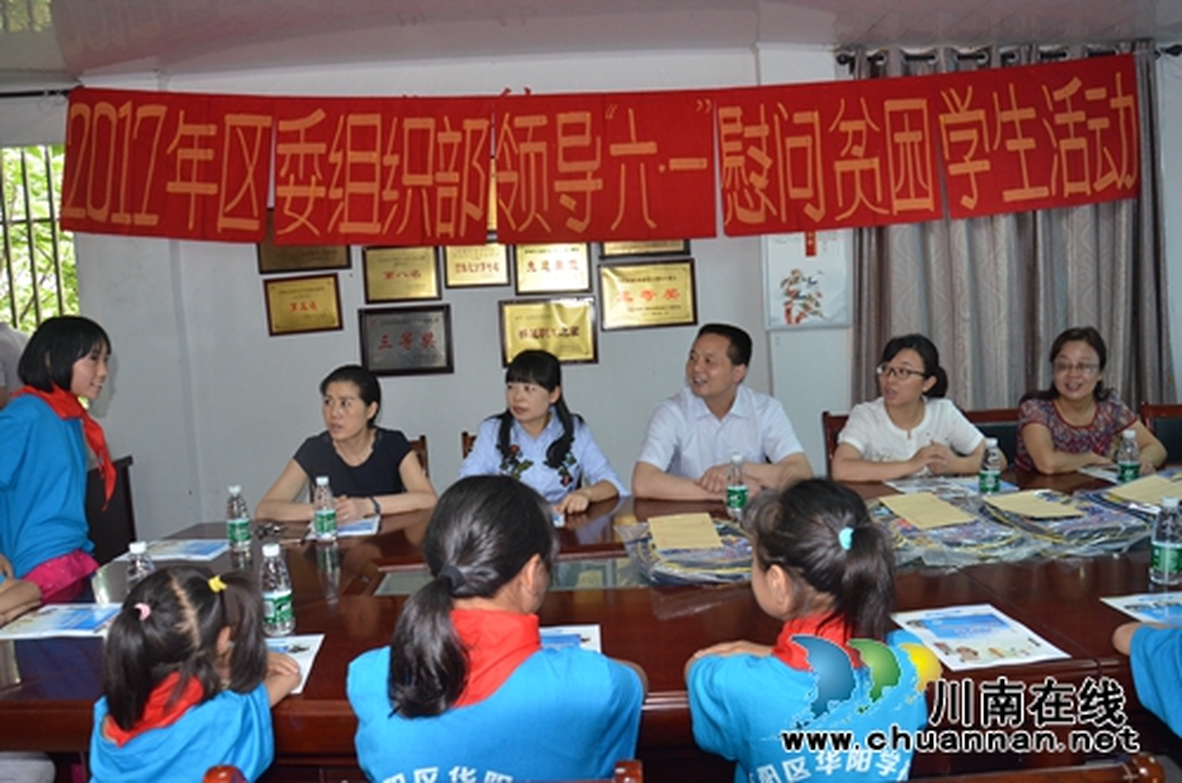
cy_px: 392
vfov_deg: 47.7
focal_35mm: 27
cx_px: 591
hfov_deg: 67.5
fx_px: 885
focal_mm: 18
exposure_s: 1/60
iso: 1600
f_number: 5.6
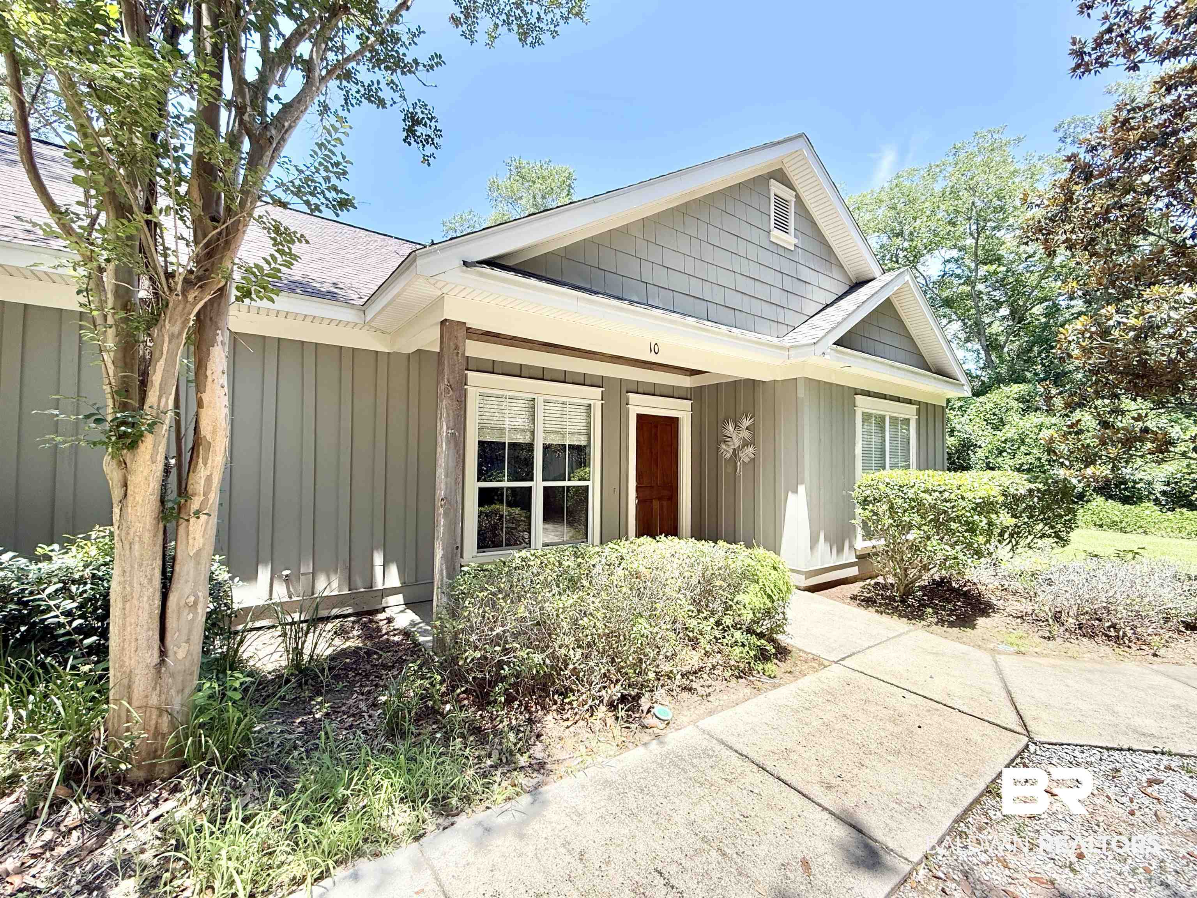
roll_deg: +1.1
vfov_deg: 85.7
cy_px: 449
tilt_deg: +2.4
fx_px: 484
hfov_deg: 102.1
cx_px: 598
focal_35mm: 14
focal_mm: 2.22
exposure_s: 1/448
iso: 64
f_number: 2.2
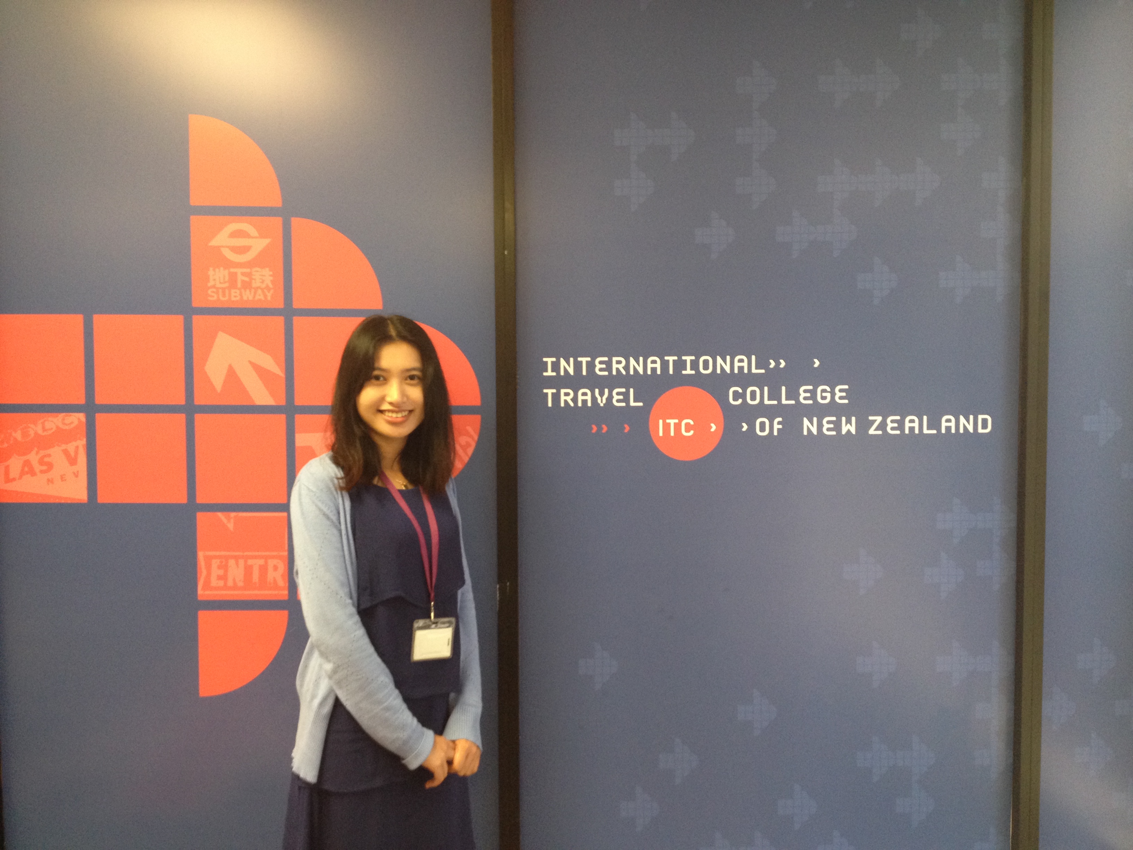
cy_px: 425
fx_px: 1146
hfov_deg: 52.6
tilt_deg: -6.3
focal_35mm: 35
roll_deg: -0.9
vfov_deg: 40.7
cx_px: 566
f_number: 2.4
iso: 125
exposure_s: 1/20
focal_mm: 4.28
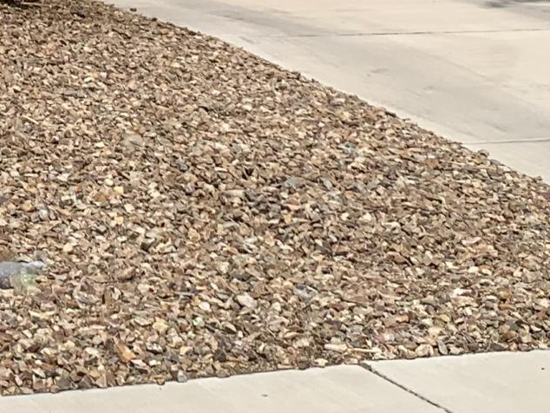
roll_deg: -0.5
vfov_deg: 11.3
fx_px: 1955
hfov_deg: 14.8
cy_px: -291
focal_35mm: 123
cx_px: -294
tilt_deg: +4.2
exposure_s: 1/3650
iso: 25
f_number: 1.8
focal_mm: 4.25
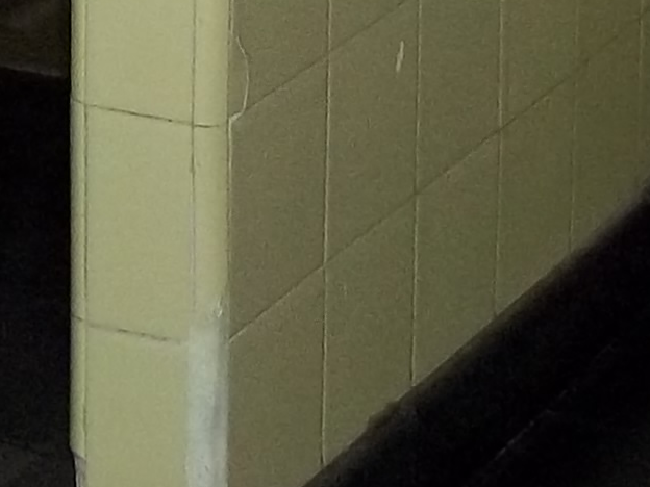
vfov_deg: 7.0
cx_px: -61
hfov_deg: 9.6
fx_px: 3849
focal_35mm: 205
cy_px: -459
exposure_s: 1/30
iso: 160
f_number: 2.9
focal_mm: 5.7
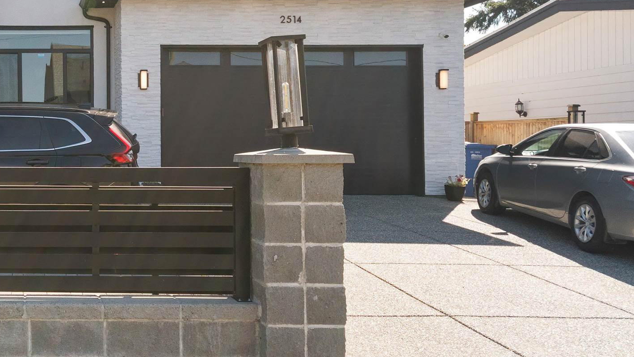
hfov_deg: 49.9
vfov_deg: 33.5
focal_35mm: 34
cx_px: 36
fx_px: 572
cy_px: 64
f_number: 7.1
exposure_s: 1/800
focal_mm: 10
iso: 320
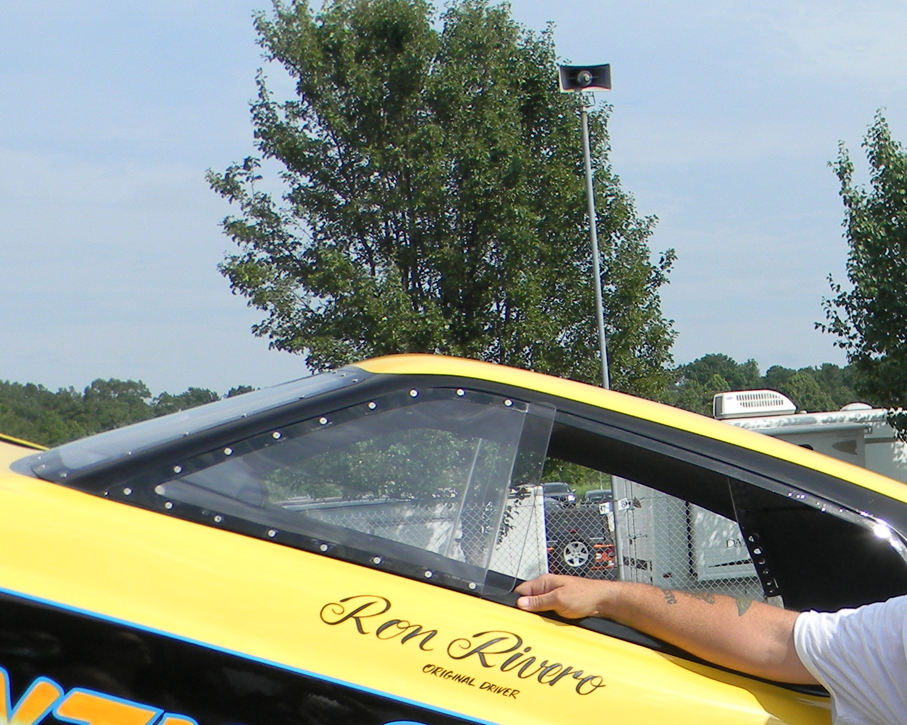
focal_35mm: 81
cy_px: 688
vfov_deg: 18.5
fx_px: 2174
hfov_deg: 23.2
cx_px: 715
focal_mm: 6.4
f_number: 7.4
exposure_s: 1/250
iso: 80
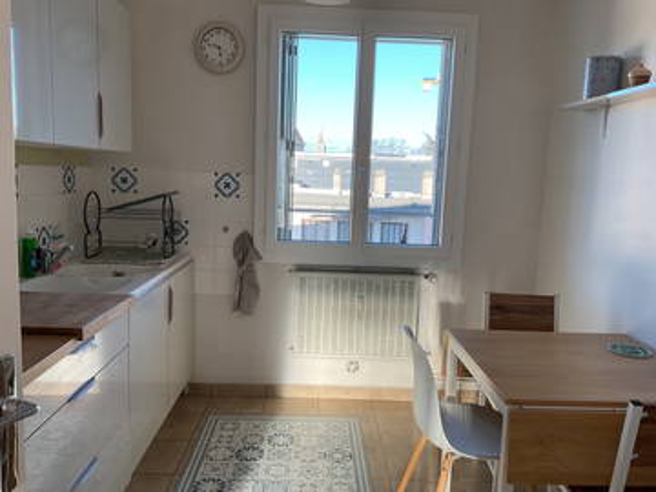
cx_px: 328
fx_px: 550
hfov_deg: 61.7
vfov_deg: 48.2
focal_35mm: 29
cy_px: 246
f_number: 1.8
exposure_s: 1/120
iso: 20
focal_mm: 3
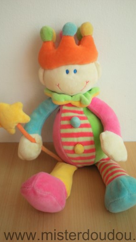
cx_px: 74
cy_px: 122
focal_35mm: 42
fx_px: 270
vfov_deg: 48.4
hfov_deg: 28.3
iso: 64
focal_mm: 6.3
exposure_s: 1/74.4
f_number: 3.1
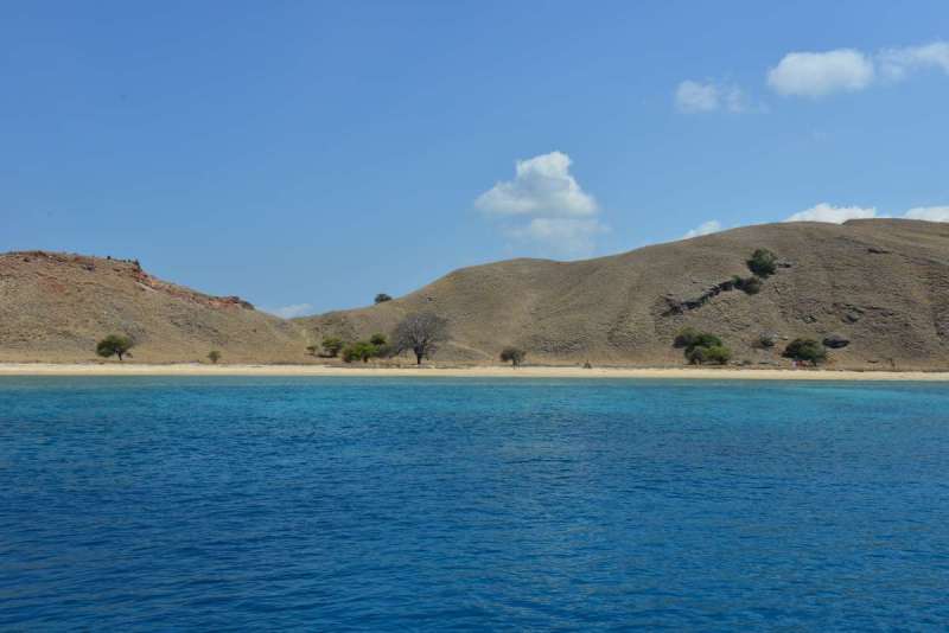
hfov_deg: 54.4
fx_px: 923
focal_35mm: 35
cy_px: 316
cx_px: 474
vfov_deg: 37.9
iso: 250
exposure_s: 1/500
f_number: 11
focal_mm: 35
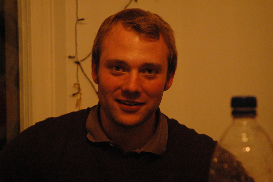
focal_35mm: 82
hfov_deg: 24.6
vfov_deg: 16.5
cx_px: 136
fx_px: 625
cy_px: 91
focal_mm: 55
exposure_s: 1/15
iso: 1600
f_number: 4.5
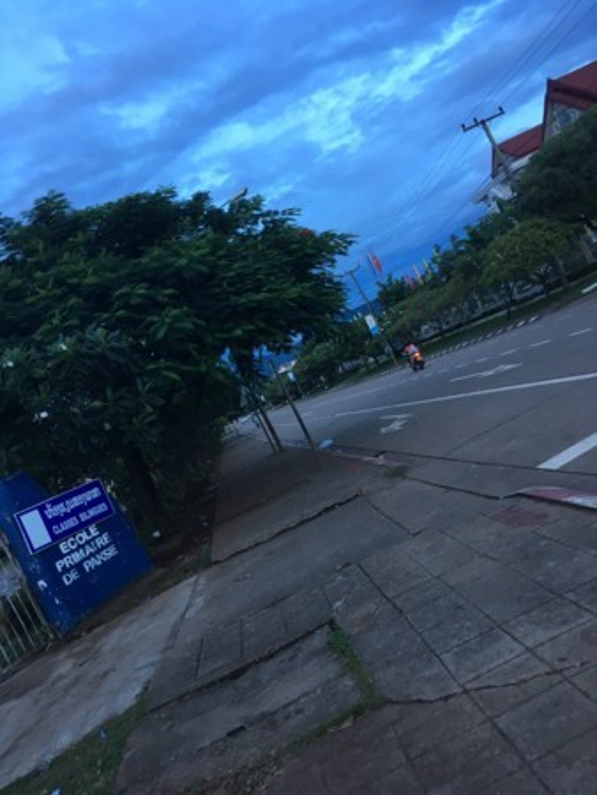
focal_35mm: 29
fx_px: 666
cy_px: 398
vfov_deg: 61.6
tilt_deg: -0.5
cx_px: 298
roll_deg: +26.0
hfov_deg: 48.3
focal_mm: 4.15
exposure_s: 1/33
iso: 80
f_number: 2.2
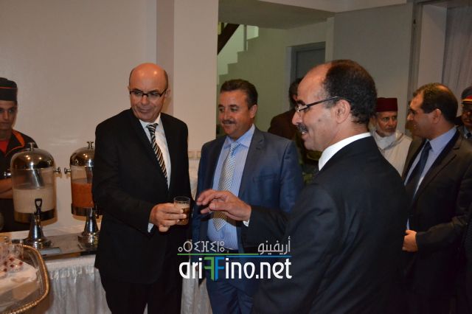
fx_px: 432
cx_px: 236
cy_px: 157
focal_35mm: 33
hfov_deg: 57.2
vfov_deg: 39.9
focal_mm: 22
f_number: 3.8
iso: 3200
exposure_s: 1/60
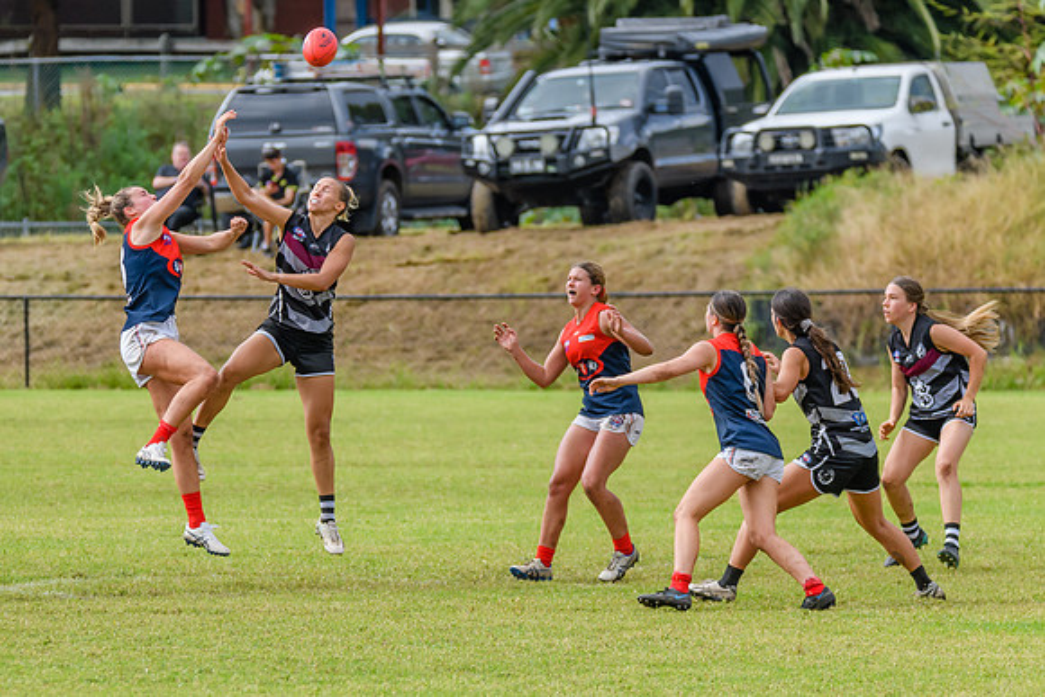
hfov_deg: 4.2
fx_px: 14117
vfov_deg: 2.8
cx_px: 310
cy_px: 348
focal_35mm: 486
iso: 800
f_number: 6.3
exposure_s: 1/1600
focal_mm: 280
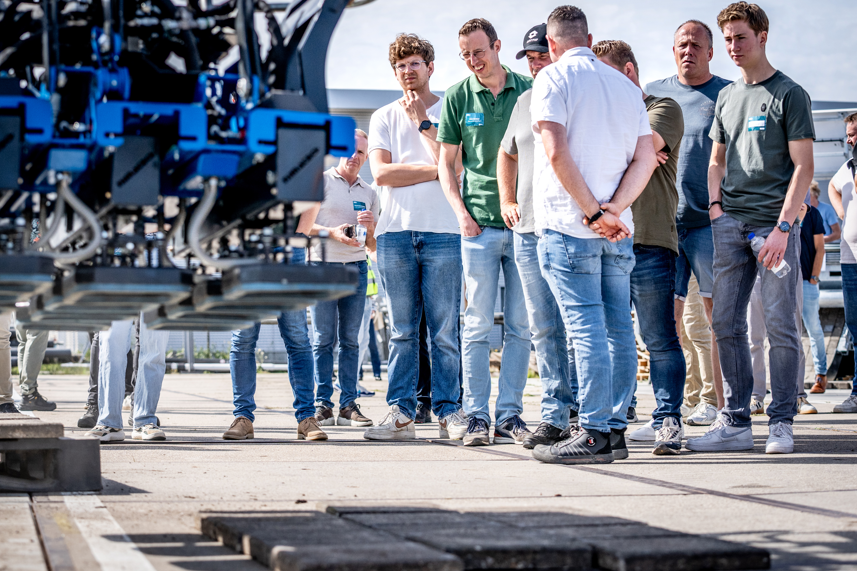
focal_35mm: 77
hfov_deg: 26.3
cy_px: 288
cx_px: 406
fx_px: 1833
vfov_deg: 17.7
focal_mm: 70
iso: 640
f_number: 4
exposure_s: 1/5000
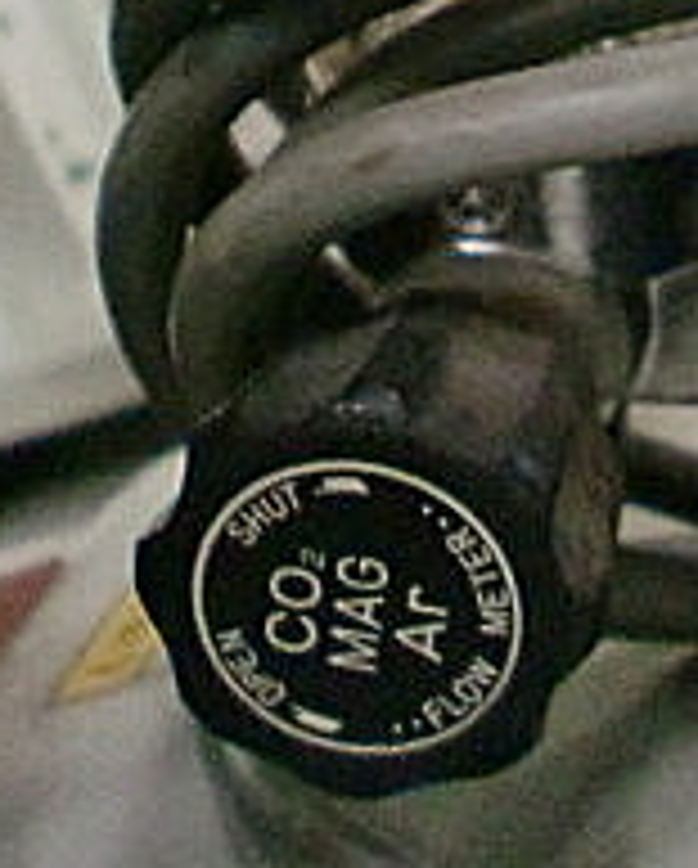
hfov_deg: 13.1
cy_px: 76
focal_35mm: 113
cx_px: 986
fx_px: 2911
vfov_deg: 16.7
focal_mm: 6.3
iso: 640
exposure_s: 1/60
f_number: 3.1
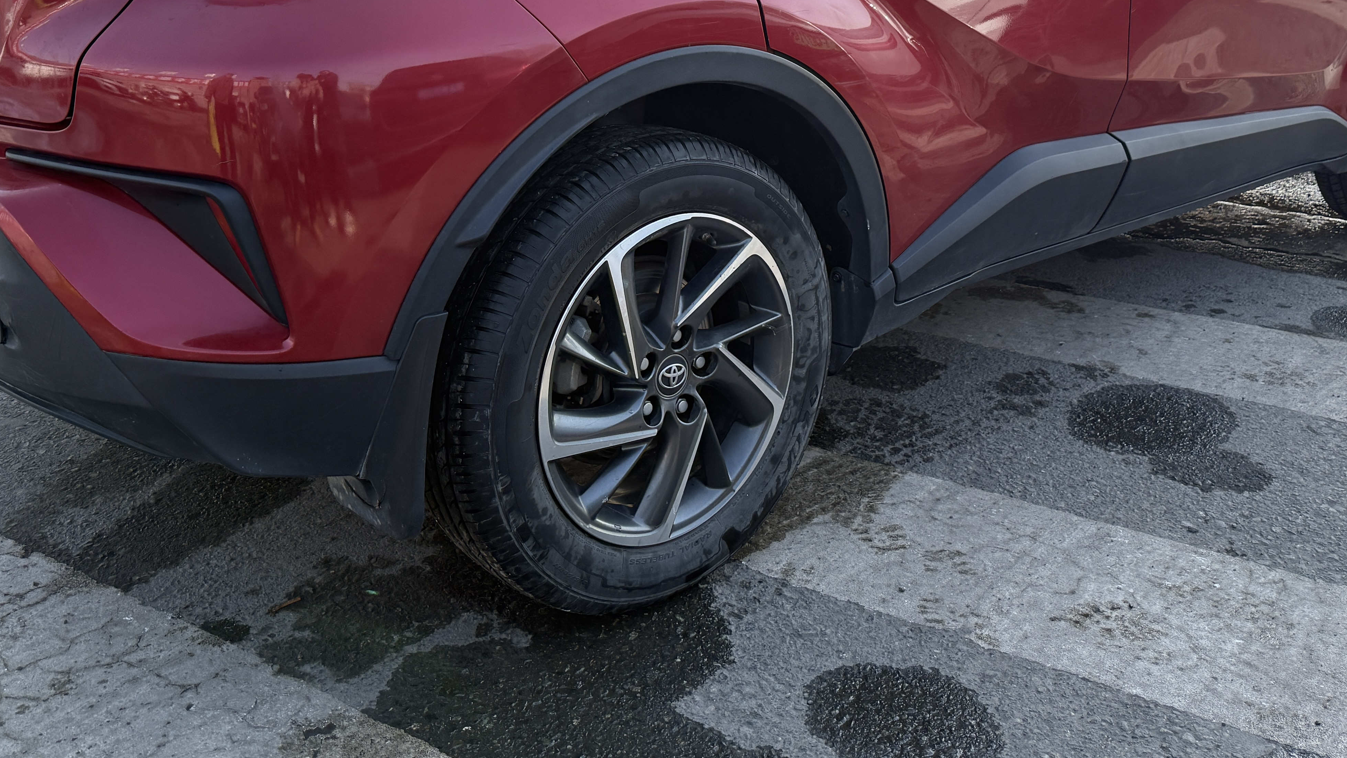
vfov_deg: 30.0
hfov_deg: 52.8
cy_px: 91
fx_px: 1357
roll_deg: +2.0
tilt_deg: -10.2
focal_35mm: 38
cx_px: 689
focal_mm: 6.76
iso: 100
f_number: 1.78
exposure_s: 1/2000
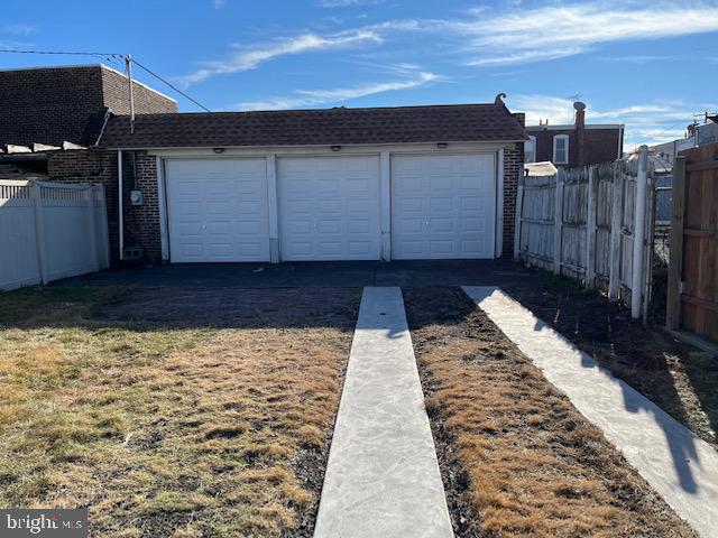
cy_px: 269
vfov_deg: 53.1
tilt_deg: -6.9
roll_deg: +2.4
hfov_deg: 67.3
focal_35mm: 26
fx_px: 539
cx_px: 359
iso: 50
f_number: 1.6
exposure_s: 1/3521
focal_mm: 5.1
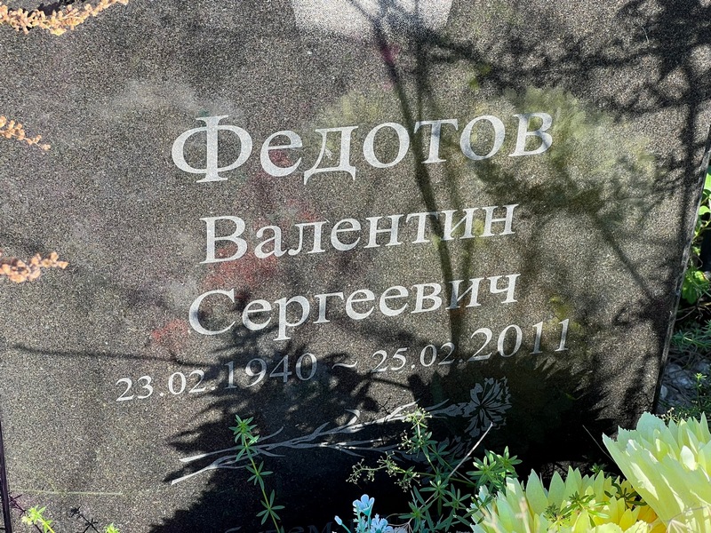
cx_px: 356
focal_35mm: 77
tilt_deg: -37.2
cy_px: 266
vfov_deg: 19.1
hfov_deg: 25.3
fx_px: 1582
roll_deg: -2.0
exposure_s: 1/106
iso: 32
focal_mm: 9
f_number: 2.8
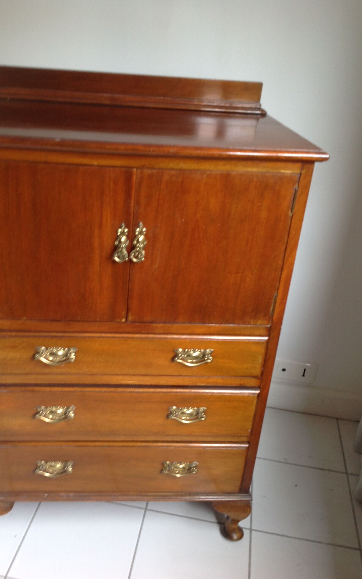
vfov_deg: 51.5
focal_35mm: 38
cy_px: 294
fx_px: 600
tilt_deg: -25.2
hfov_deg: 33.5
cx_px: 149
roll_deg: -5.2
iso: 64
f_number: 2.4
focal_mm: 4.28
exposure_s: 1/15
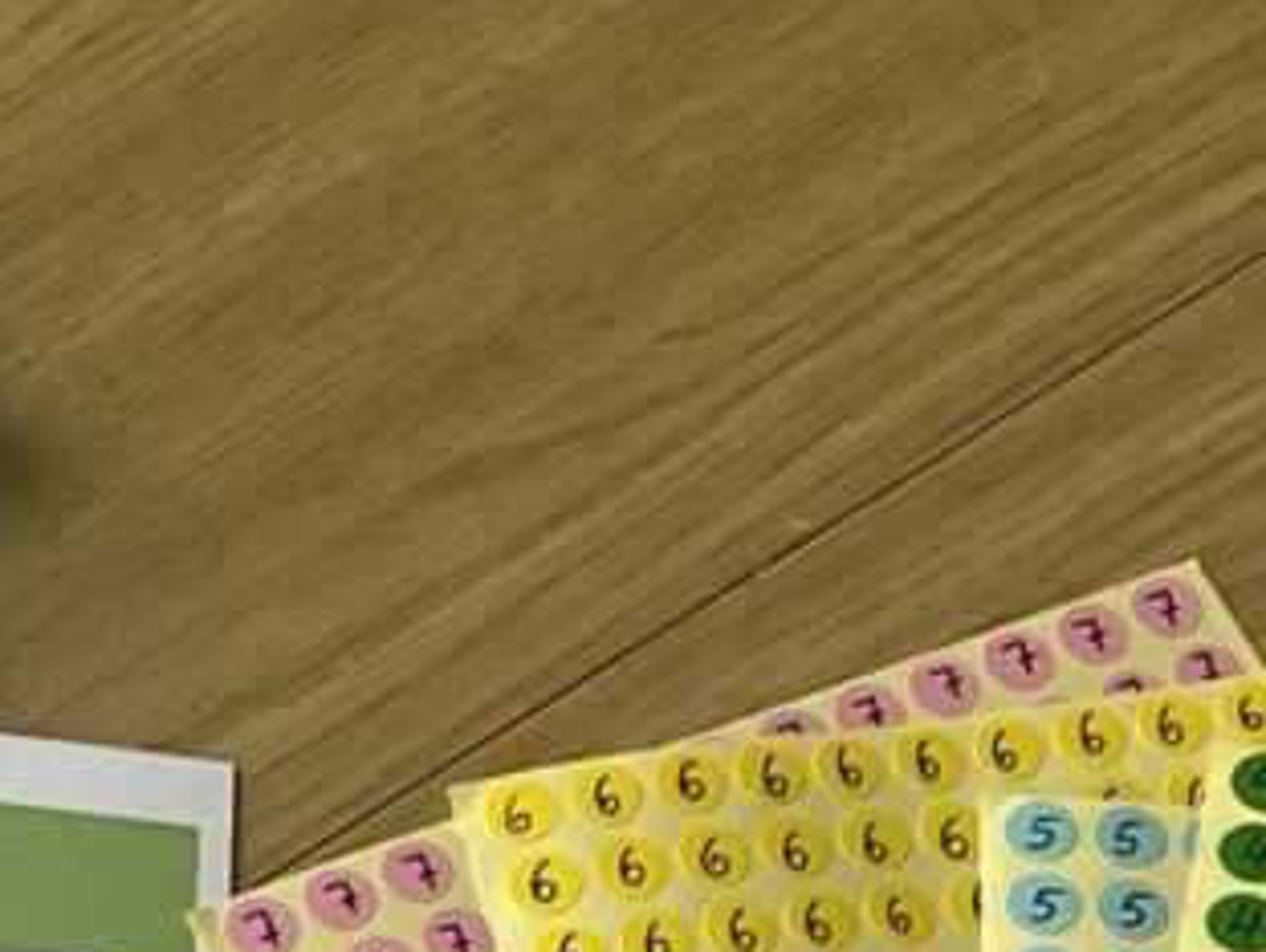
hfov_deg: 10.5
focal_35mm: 171
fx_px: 6261
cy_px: 2303
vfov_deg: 8.0
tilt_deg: -70.8
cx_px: -1404
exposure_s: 1/122
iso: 100
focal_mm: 4.25
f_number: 1.8
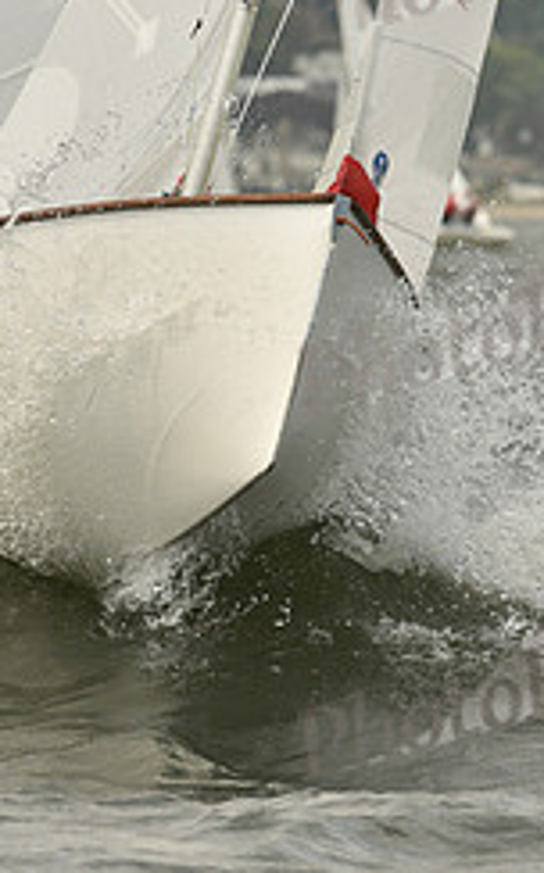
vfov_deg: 2.9
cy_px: 188
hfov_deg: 1.8
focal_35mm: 728
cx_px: 115
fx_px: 17310
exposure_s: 1/1250
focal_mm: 300
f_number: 8
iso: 320
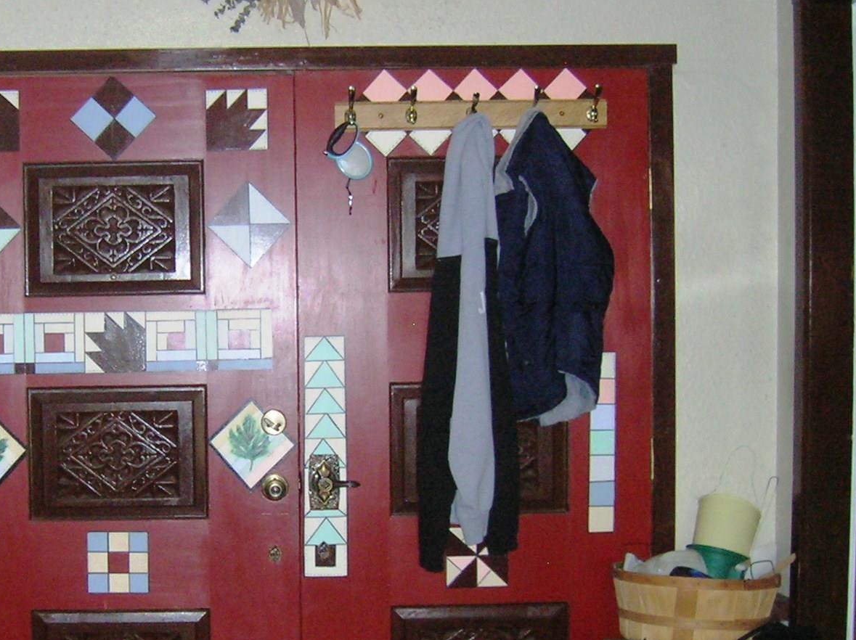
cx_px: 208
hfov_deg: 28.9
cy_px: 365
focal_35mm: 66
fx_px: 1631
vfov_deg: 22.2
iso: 150
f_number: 2.9
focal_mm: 5.7
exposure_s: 1/60.1
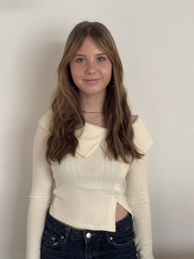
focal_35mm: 52
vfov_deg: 36.8
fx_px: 389
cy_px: 130
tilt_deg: -10.6
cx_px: 97
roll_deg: +0.4
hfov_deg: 28.0
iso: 250
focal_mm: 5.96
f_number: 1.6
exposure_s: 1/40
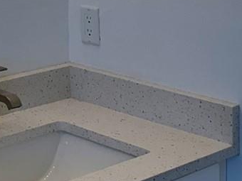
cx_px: -78
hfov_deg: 16.4
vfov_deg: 12.4
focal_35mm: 113
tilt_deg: -1.9
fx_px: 790
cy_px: -96
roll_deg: +0.8
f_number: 1.78
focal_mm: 6.76
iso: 100
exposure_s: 1/514
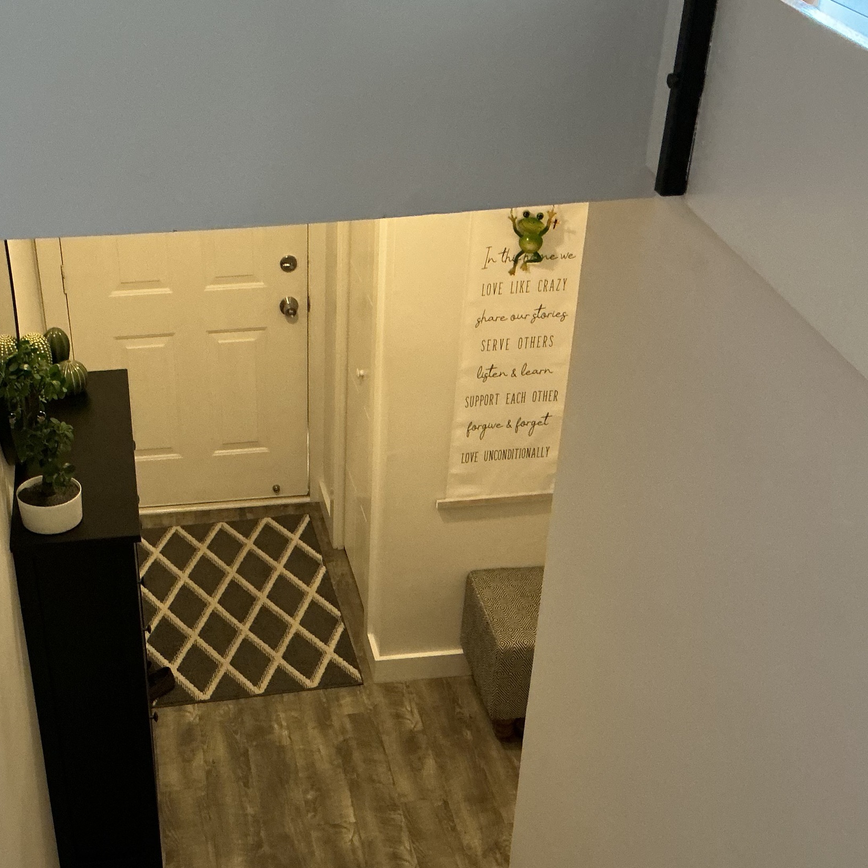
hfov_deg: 34.9
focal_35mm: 48
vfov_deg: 35.0
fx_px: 1362
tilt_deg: -35.4
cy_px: 590
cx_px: 264
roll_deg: +2.3
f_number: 1.8
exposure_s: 1/30
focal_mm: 3
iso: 320
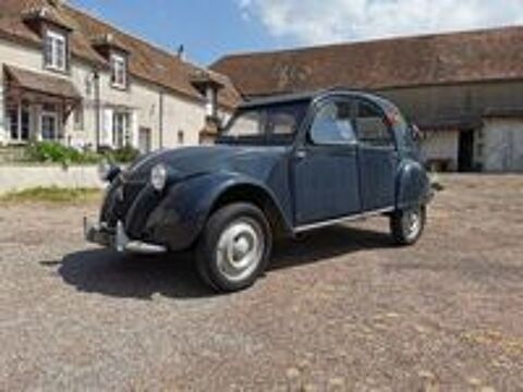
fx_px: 408
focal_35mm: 27
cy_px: 196
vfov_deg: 51.4
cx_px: 262
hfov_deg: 65.3
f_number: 1.6
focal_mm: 5.56
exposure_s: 1/4854
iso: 50
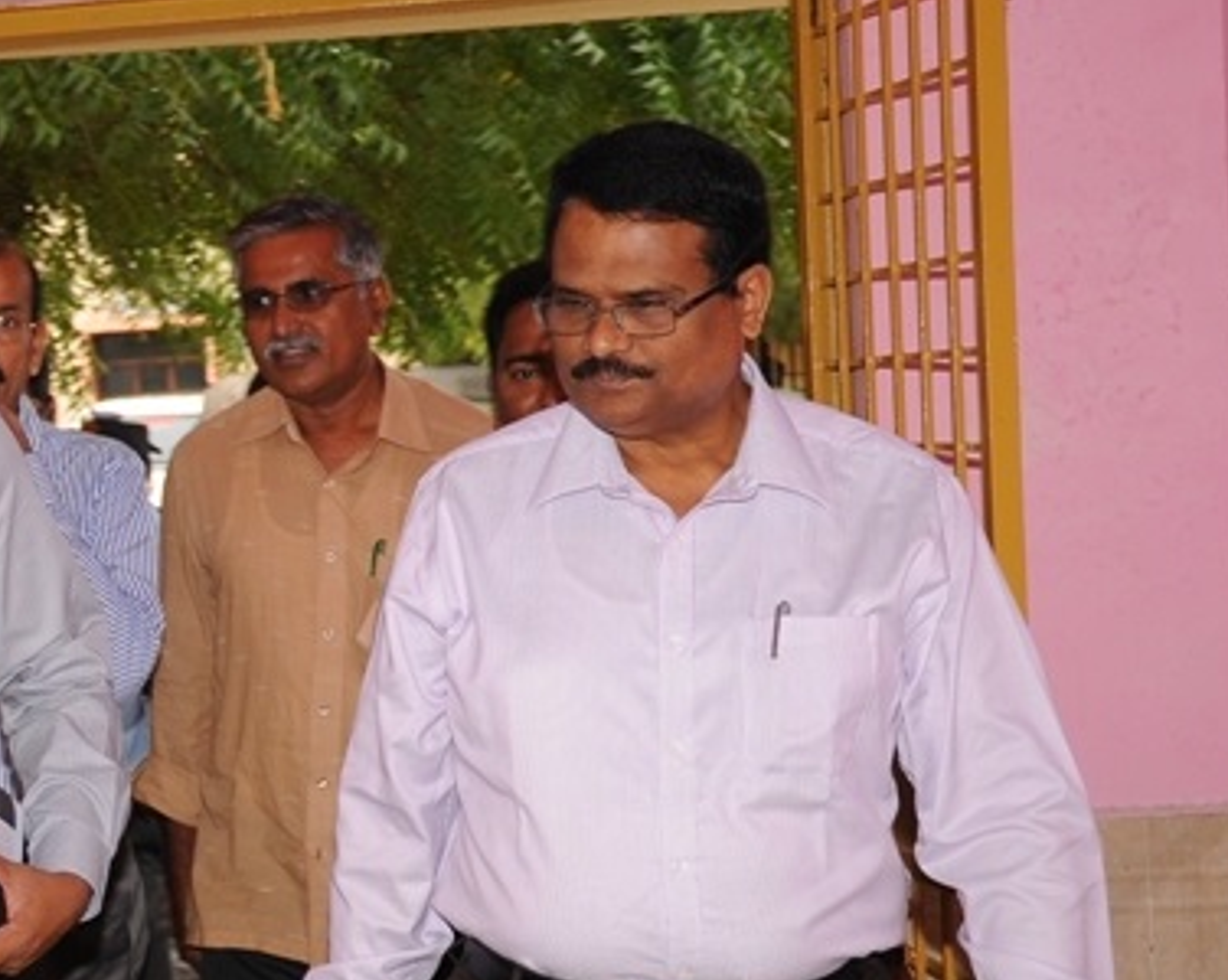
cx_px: -349
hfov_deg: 19.3
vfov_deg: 16.7
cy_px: 608
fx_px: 3340
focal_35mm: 92
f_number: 3.8
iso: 250
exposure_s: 1/100
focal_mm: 24
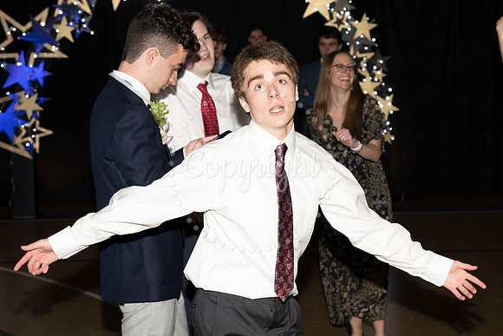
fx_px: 1007
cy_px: 175
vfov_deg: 18.9
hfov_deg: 28.0
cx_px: 286
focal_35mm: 72
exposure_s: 1/100
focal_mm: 56
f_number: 5.6
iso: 1000
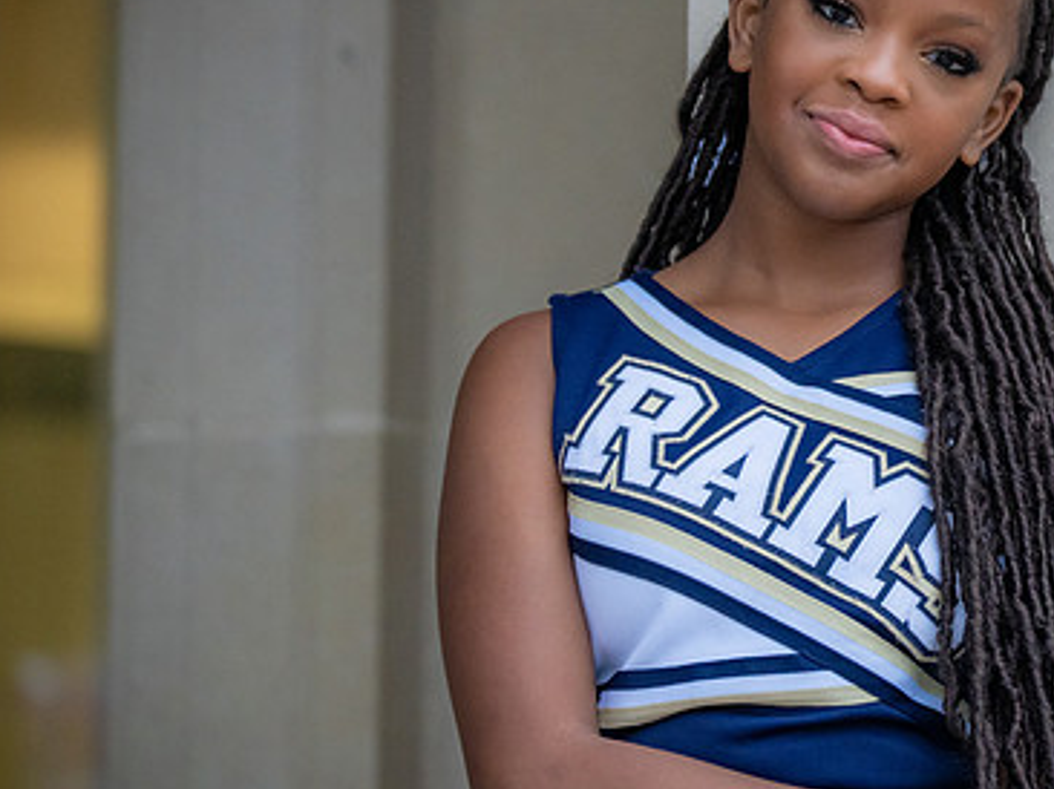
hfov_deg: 10.7
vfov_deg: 8.0
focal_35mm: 185
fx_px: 5629
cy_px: 326
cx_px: 854
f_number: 2.8
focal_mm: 97
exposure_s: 1/250
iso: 2500
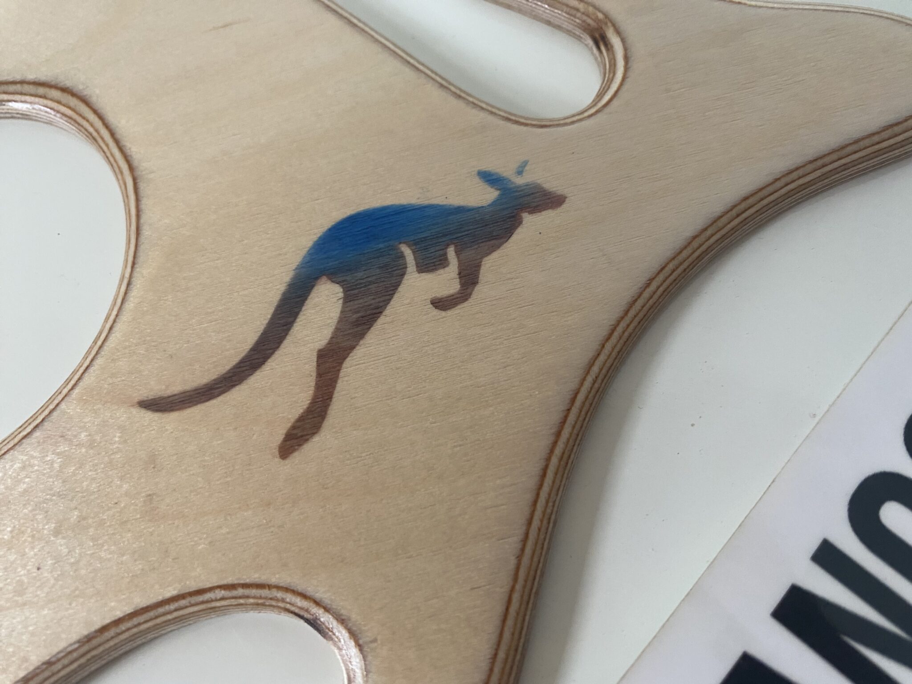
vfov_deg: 54.9
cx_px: 456
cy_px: 342
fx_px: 659
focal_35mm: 25
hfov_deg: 69.4
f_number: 1.8
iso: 250
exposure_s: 1/60
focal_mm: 4.25
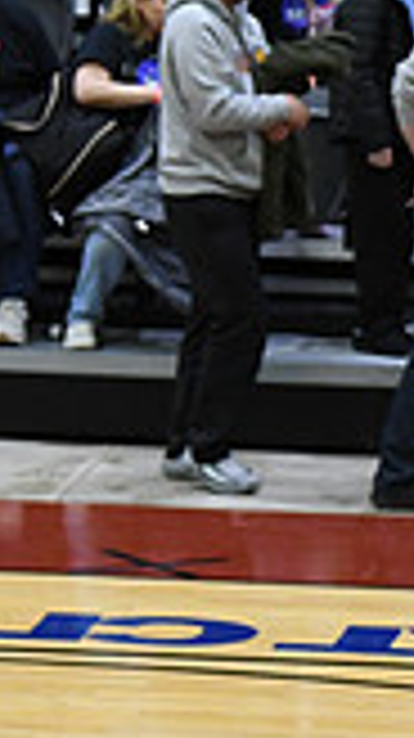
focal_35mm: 457
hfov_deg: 2.6
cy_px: 830
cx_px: 1156
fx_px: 8937
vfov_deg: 4.7
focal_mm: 82
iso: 3200
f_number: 4
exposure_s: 1/250
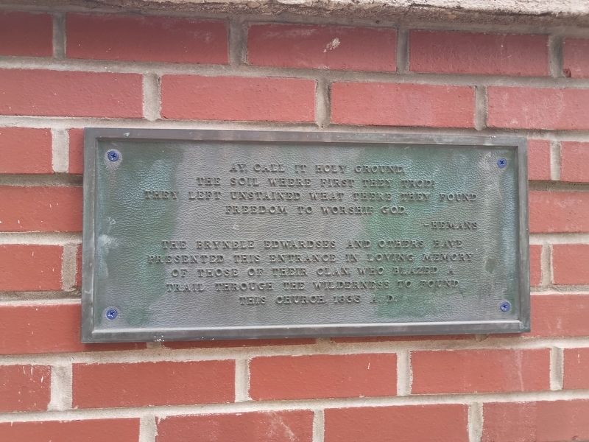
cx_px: 294
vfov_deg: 48.2
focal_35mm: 29
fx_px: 493
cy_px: 221
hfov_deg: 61.7
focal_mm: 4.27
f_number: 1.8
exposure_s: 1/60
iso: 132
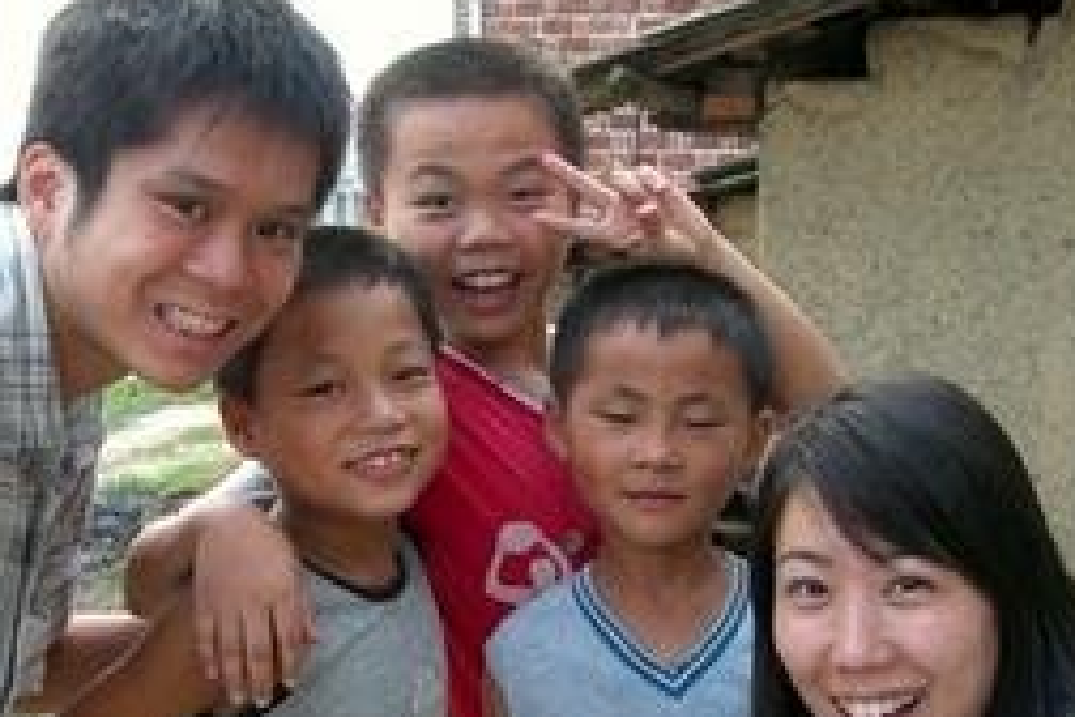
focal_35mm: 58
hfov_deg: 34.5
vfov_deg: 23.4
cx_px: 491
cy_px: 418
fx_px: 1732
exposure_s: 1/160
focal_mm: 6.2
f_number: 2.7
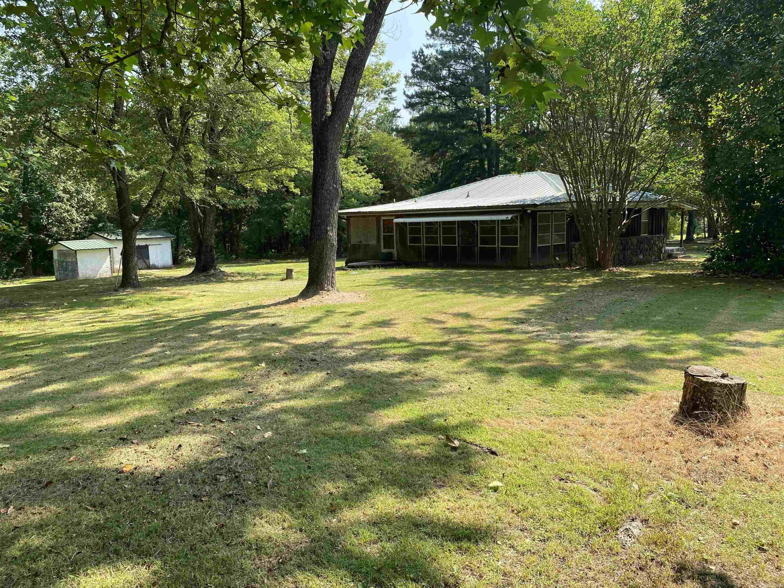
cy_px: 294
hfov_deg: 67.3
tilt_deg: -7.1
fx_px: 589
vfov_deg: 53.1
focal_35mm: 26
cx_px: 392
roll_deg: +1.6
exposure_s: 1/767
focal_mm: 4.25
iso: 32
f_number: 1.8
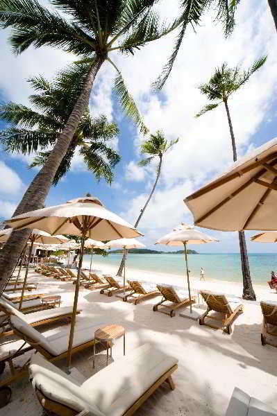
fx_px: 139
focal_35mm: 12
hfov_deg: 89.9
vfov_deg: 112.7
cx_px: 138
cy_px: 208
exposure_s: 1/160
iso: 200
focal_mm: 12
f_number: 22
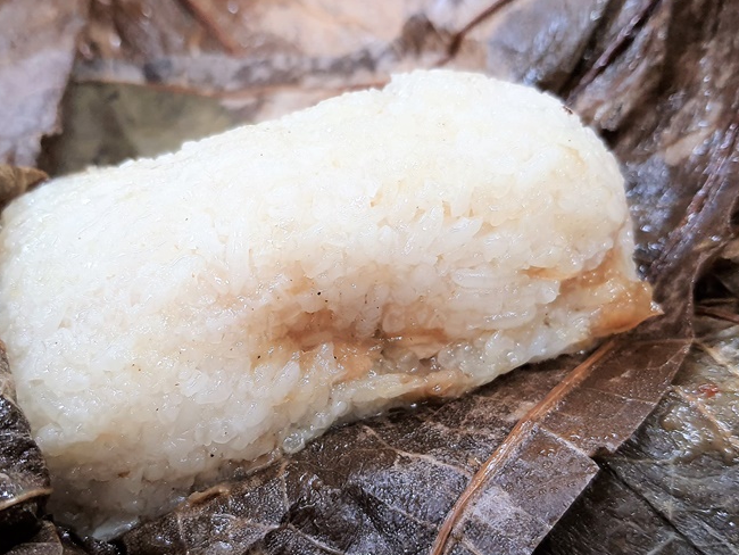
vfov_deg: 35.8
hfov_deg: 46.7
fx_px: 854
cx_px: 324
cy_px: 340
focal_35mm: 40
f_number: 1.7
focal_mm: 4.32
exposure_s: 1/60
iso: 200
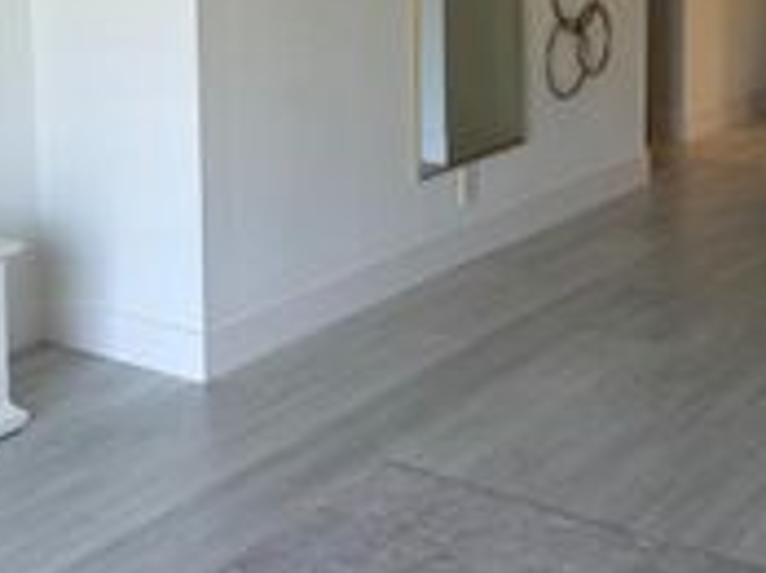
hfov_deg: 28.2
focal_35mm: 69
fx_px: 1525
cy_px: -2
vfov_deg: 20.6
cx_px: 326
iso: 100
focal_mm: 6.76
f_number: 1.78
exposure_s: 1/121
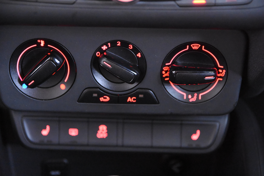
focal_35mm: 105
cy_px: 88
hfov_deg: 19.5
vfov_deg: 13.0
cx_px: 132
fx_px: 770
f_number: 4
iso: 12800
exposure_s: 1/20
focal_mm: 70
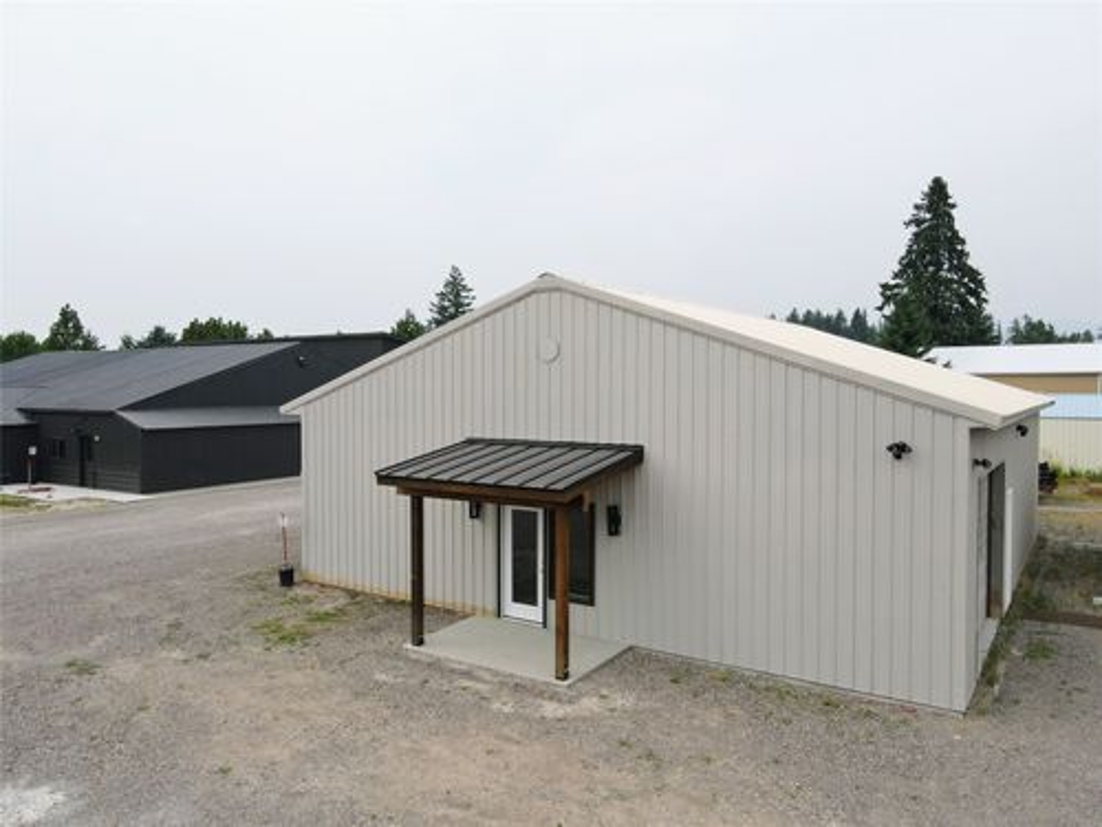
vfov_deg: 56.8
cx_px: 551
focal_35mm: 24
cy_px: 414
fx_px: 764
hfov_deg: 71.6
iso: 100
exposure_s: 1/350
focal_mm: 4.5
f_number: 2.8
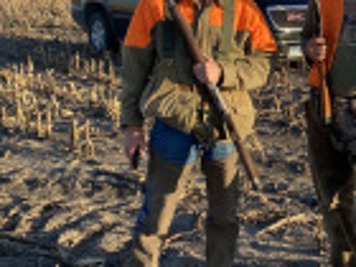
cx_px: 346
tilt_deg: -8.9
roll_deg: -0.3
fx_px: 699
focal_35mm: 68
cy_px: 84
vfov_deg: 21.5
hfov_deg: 27.1
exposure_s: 1/1206
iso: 32
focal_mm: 4.25
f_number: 1.8
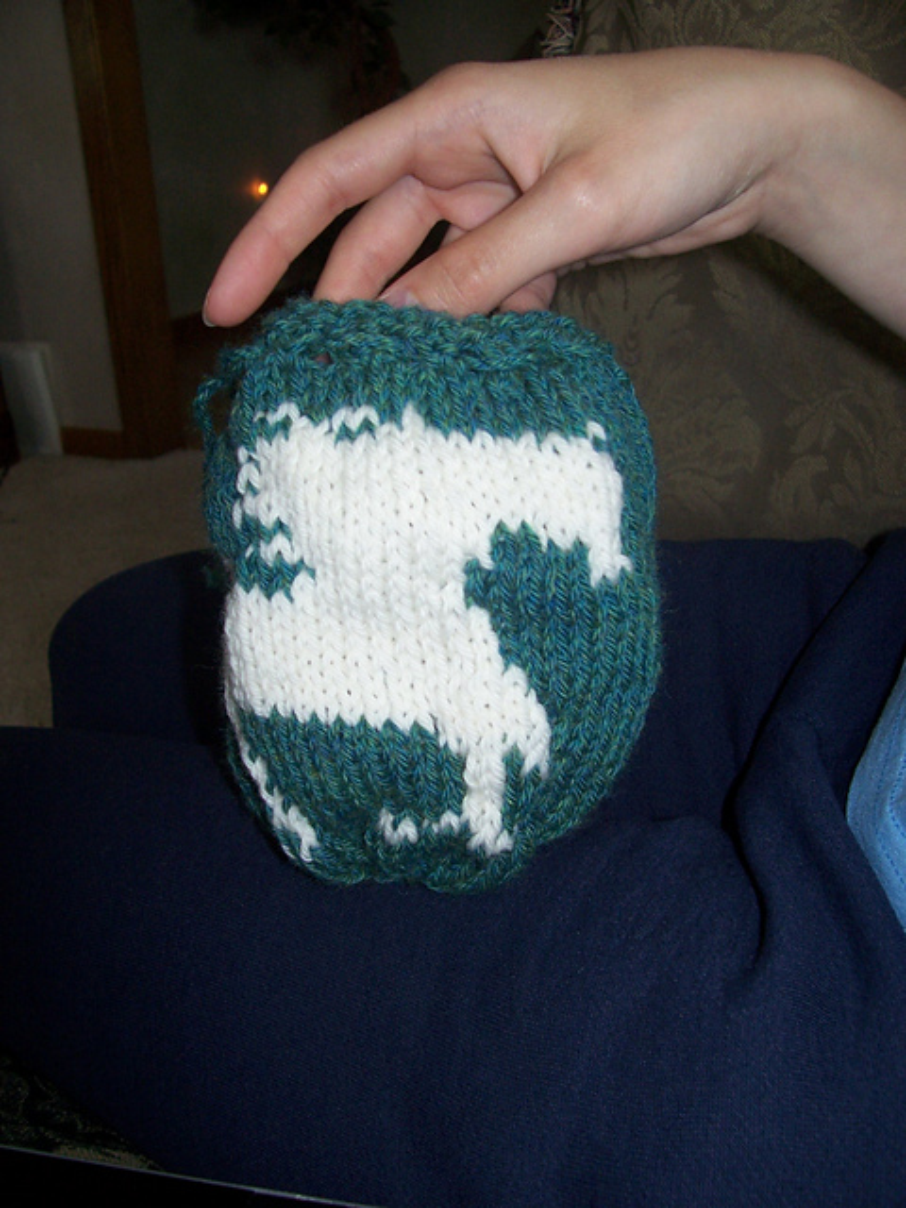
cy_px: 604
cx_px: 453
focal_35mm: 34
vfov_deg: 54.0
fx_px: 1187
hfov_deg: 41.8
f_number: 2.7
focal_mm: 5.6
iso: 125
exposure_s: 1/60
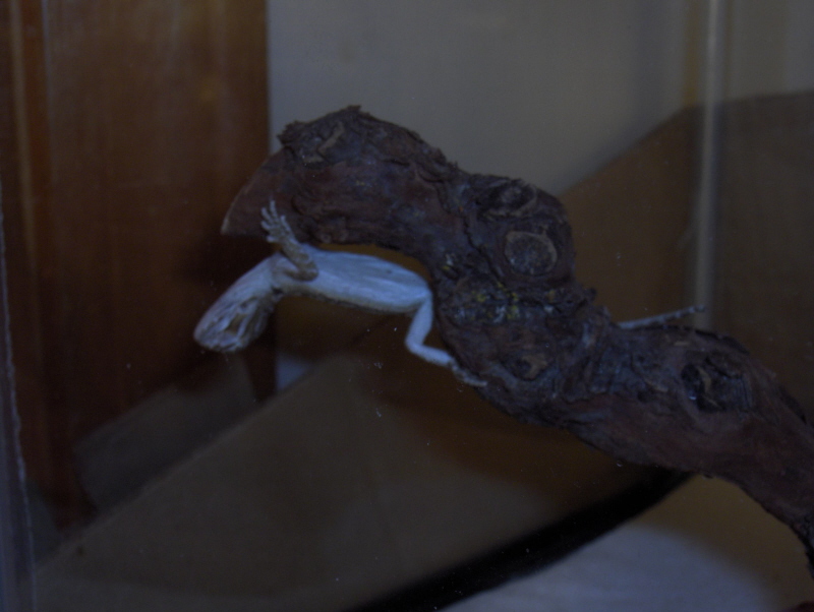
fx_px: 1295
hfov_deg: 34.9
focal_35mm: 55
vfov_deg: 26.6
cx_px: 407
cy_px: 306
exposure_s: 4.28
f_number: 5.4
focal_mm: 11.4
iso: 100
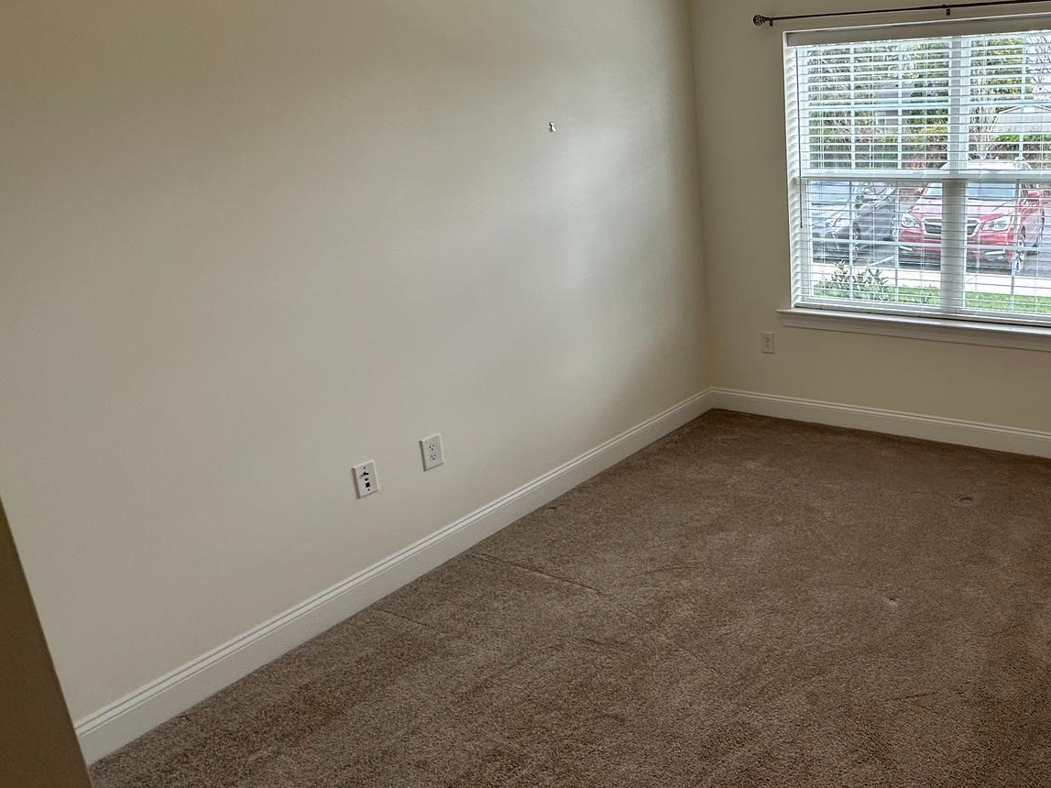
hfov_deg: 62.6
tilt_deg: -14.7
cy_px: 333
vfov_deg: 54.6
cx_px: 861
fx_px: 759
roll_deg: +0.6
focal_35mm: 25
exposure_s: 1/120
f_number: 2.2
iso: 50
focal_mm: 2.22
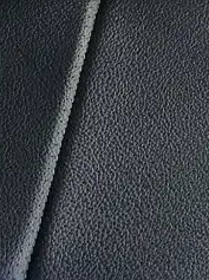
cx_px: 724
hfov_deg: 7.4
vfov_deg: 11.4
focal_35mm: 166
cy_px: -162
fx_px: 1340
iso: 32
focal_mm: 5.4
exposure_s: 1/180
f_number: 1.8
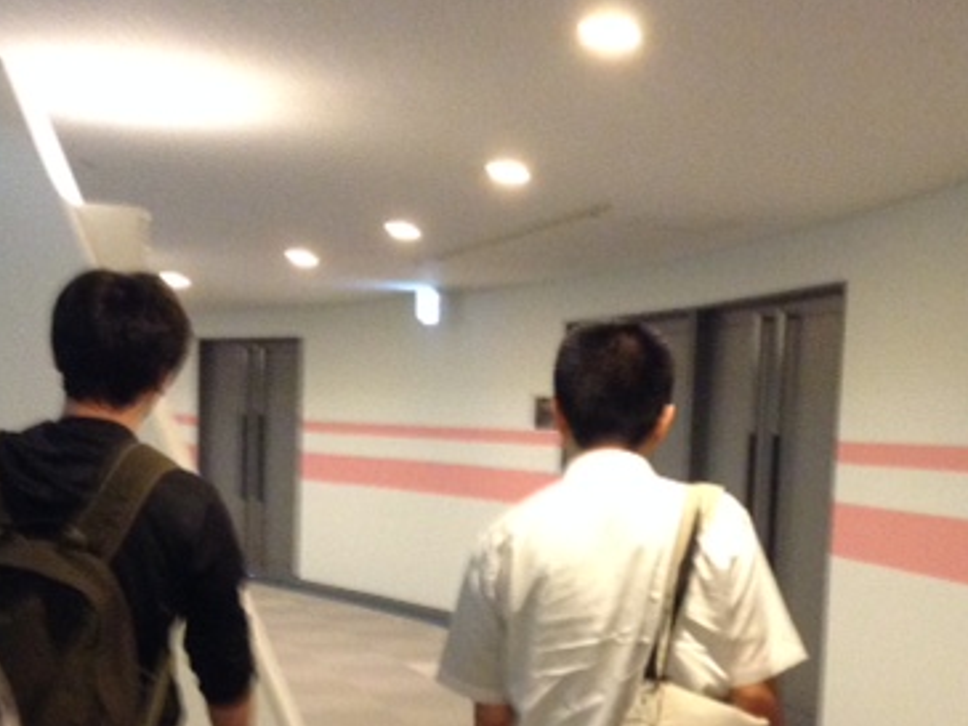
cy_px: 574
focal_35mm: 58
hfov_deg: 33.1
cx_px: 588
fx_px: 1622
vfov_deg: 24.8
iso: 200
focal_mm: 3.3
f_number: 2.4
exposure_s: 1/17
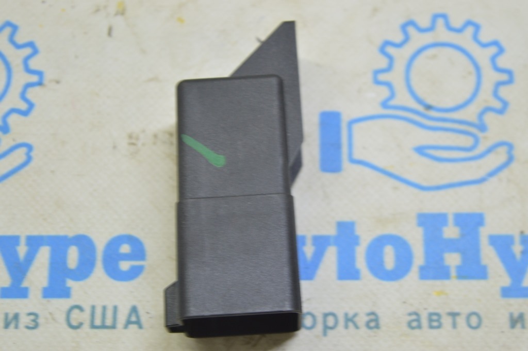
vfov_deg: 18.9
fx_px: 1055
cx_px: 264
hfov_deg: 28.1
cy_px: 176
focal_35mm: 72
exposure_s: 1/20
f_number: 5.6
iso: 400
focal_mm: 48
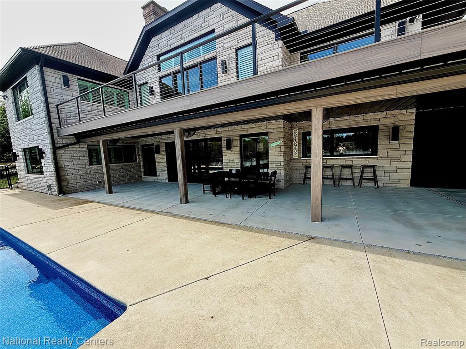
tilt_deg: -5.0
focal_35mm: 14
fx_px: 188
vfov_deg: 85.7
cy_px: 174
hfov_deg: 102.1
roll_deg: +3.9
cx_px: 233
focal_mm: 2.22
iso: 50
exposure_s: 1/799
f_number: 2.2
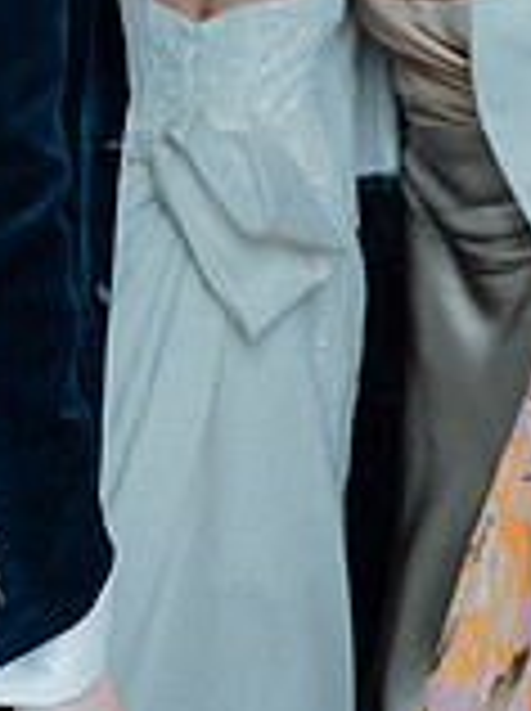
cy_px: -151
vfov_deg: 20.0
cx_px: 306
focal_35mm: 92
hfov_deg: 16.0
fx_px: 1887
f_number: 3.5
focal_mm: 26
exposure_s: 1/200
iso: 200
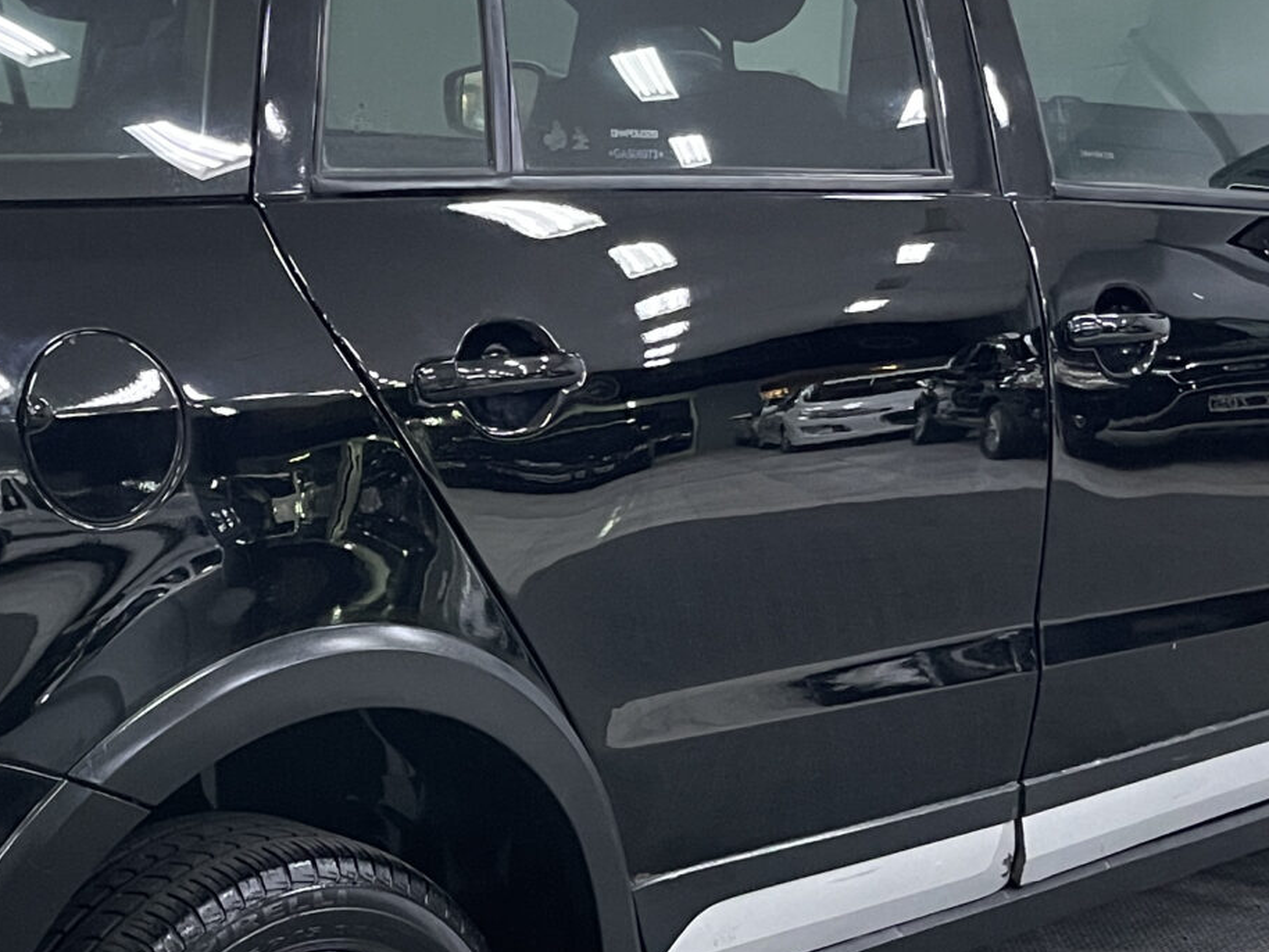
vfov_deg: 21.0
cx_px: 303
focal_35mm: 70
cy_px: 448
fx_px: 2567
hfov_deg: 27.4
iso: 640
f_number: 1.6
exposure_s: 1/36
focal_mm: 5.1
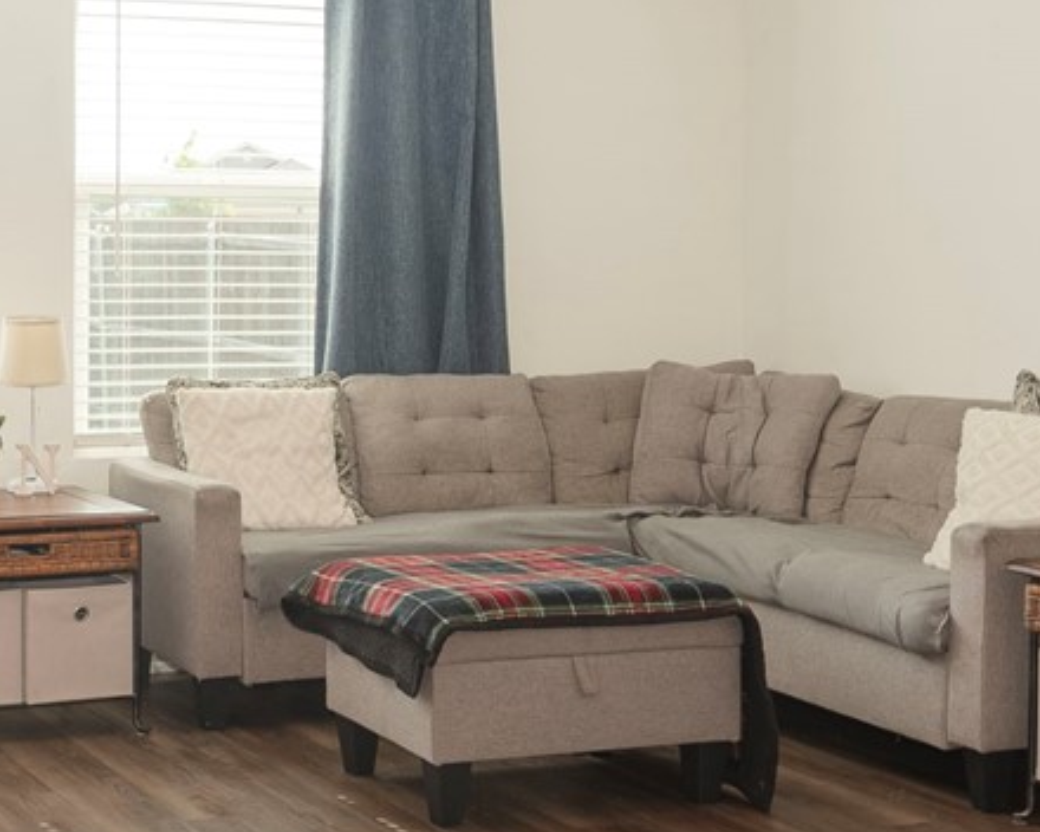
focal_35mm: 74
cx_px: 255
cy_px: 265
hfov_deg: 25.4
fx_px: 2278
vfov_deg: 20.6
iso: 100
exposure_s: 1/8
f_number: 7.1
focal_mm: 16
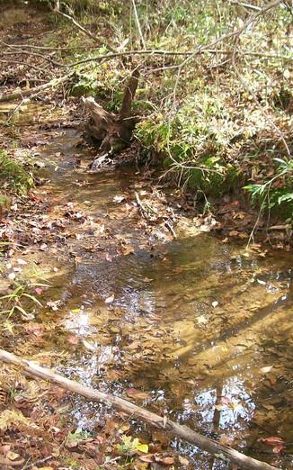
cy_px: 233
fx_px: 665
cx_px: 90
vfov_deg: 38.9
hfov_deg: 24.7
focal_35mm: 52
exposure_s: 1/98
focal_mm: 6
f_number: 2.7
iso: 140
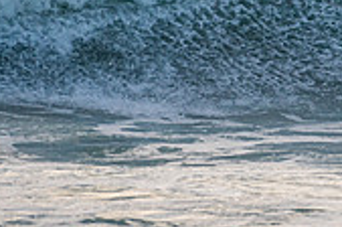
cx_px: 413
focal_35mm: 1722
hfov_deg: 1.2
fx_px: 16328
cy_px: -40
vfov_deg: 0.8
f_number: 5.6
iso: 250
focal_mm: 500
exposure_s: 1/2000
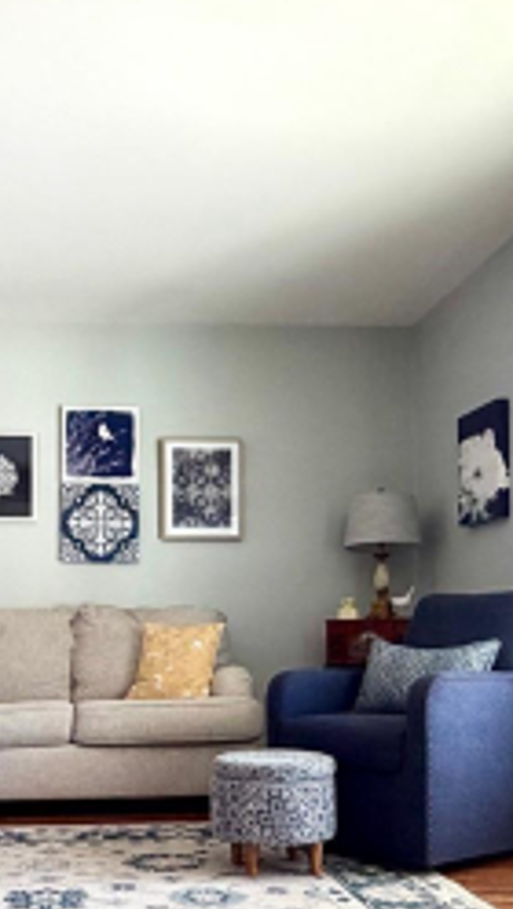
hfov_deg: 28.6
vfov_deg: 48.2
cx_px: 126
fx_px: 989
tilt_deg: +0.2
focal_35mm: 41
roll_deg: +0.1
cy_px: 634
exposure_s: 1/120
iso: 125
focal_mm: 2.22
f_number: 2.2
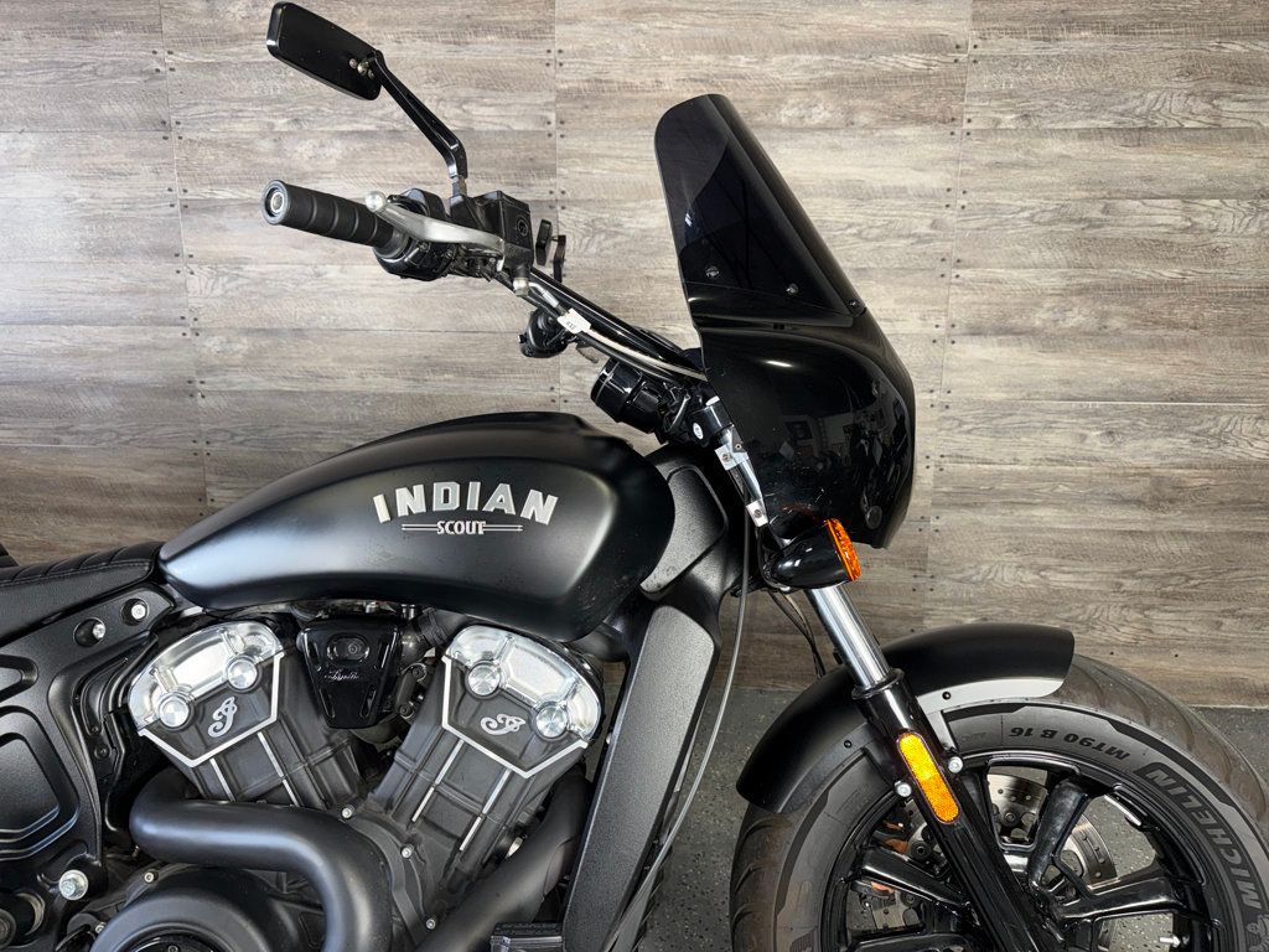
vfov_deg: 56.8
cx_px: 634
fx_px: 880
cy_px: 476
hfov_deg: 71.6
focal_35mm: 24
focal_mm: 6.76
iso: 64
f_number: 1.78
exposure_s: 1/27
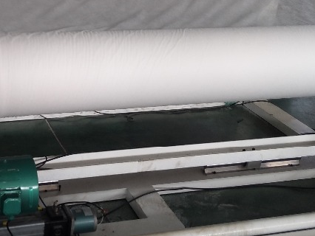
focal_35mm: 61
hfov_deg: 30.9
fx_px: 555
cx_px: 62
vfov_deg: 24.0
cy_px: 96
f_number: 2
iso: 50
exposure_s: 1/50
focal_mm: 3.88
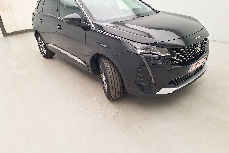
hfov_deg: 73.7
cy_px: 68
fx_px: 153
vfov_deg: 53.0
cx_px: 115
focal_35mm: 24
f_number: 1.8
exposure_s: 1/100
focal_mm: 5.54
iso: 64
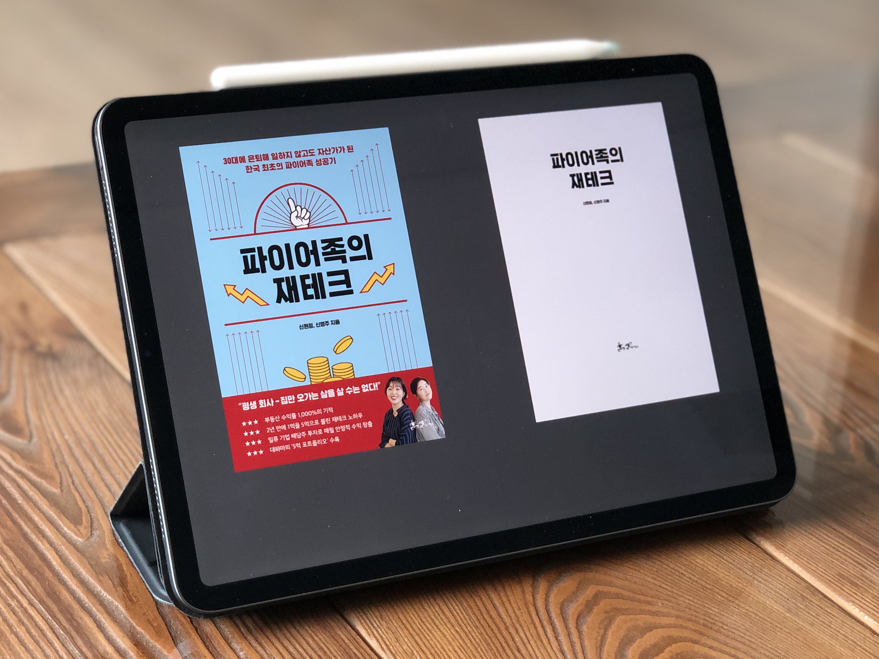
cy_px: 330
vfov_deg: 28.0
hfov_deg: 36.8
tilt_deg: -24.5
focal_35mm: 52
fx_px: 1320
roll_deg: -2.7
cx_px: 440
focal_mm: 6
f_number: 2.4
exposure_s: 1/31
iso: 125
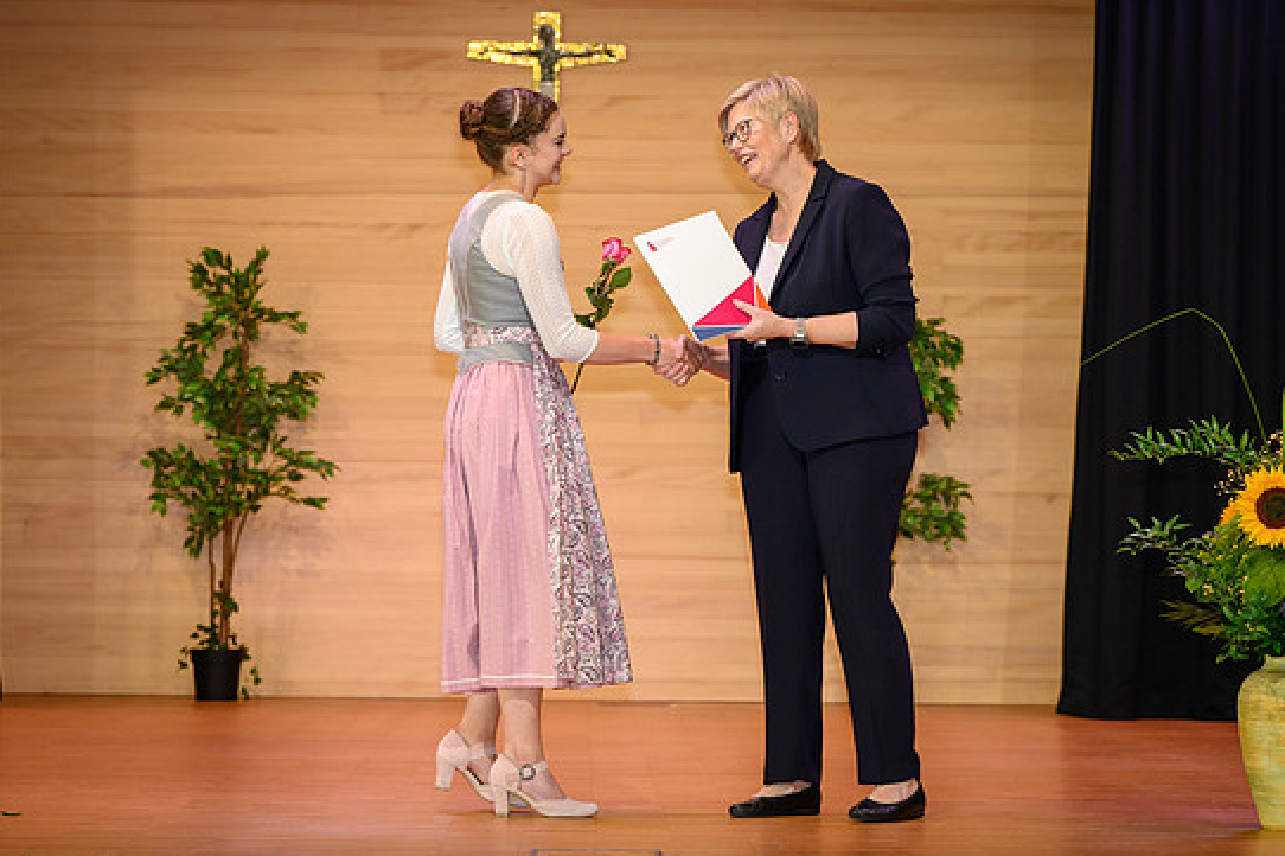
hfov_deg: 15.8
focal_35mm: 130
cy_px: 379
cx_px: 660
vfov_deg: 10.5
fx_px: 4639
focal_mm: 105
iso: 2000
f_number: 5
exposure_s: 1/200
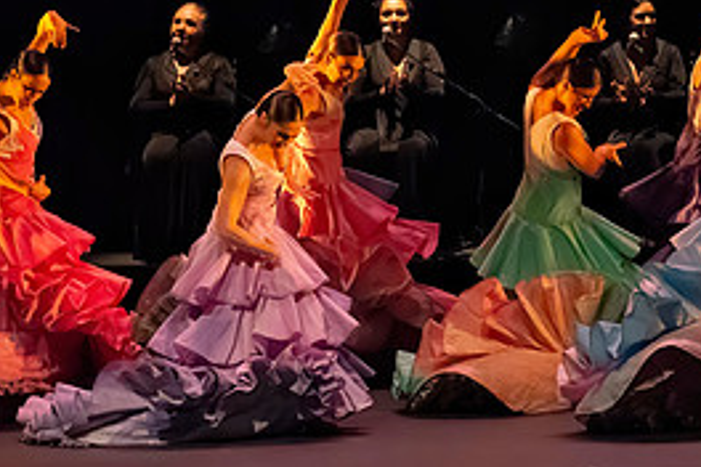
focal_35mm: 459
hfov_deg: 4.5
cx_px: 535
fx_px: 8937
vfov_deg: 3.0
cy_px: 74
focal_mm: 196
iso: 20000
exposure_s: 1/400
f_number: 6.3
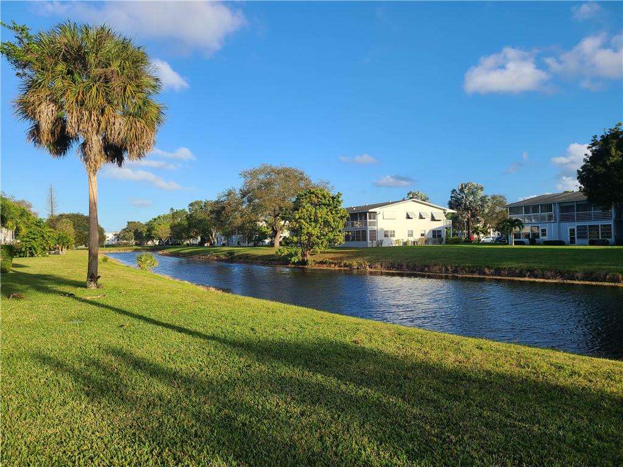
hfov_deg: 67.3
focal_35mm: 26
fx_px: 468
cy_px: 234
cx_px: 312
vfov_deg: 53.1
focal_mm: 5.4
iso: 40
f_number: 1.8
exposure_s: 1/1610
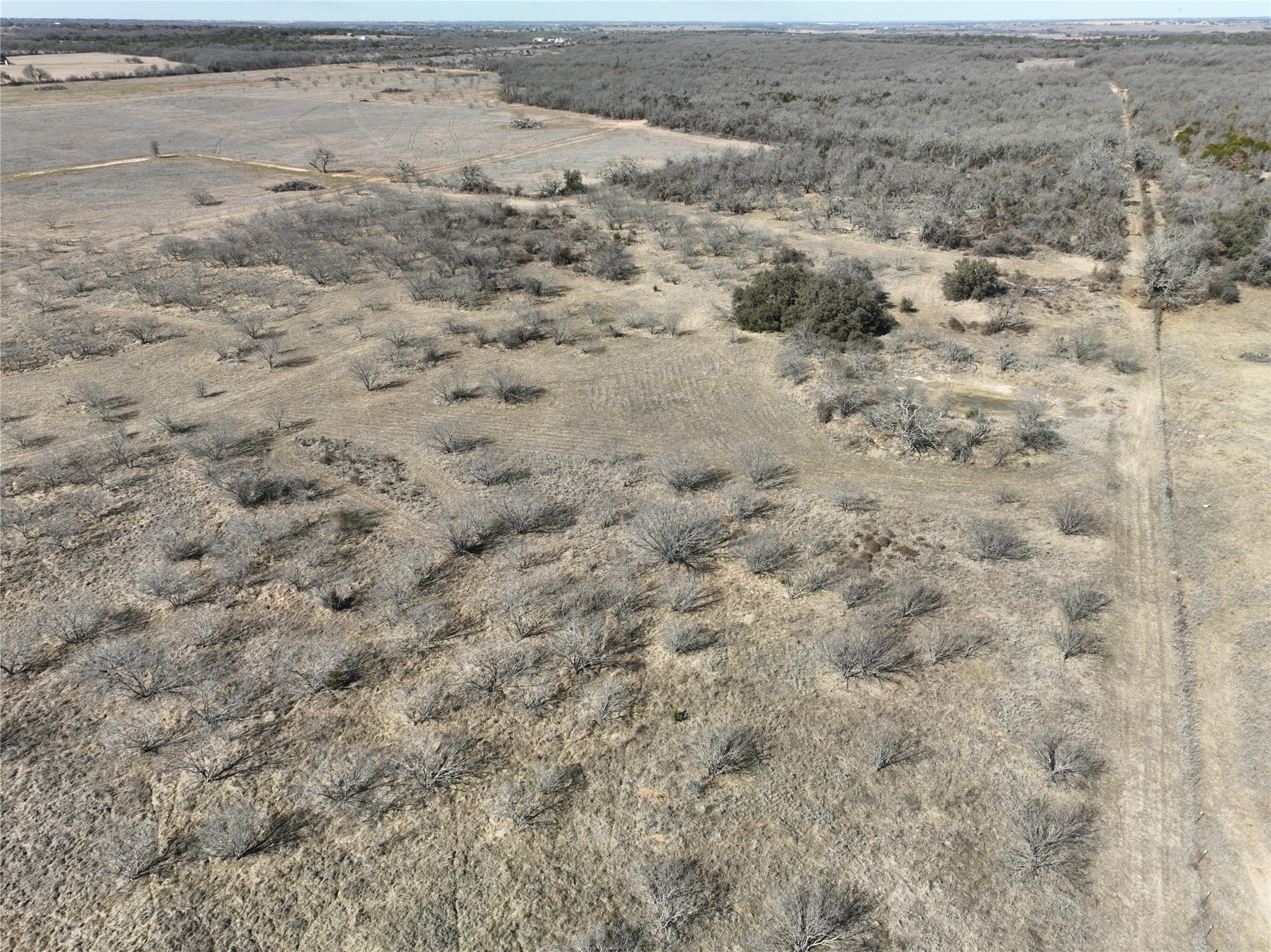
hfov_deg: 71.6
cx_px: 636
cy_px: 476
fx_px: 881
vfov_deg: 56.8
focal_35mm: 24
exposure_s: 1/1250
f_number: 2.8
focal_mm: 12.29
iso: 100
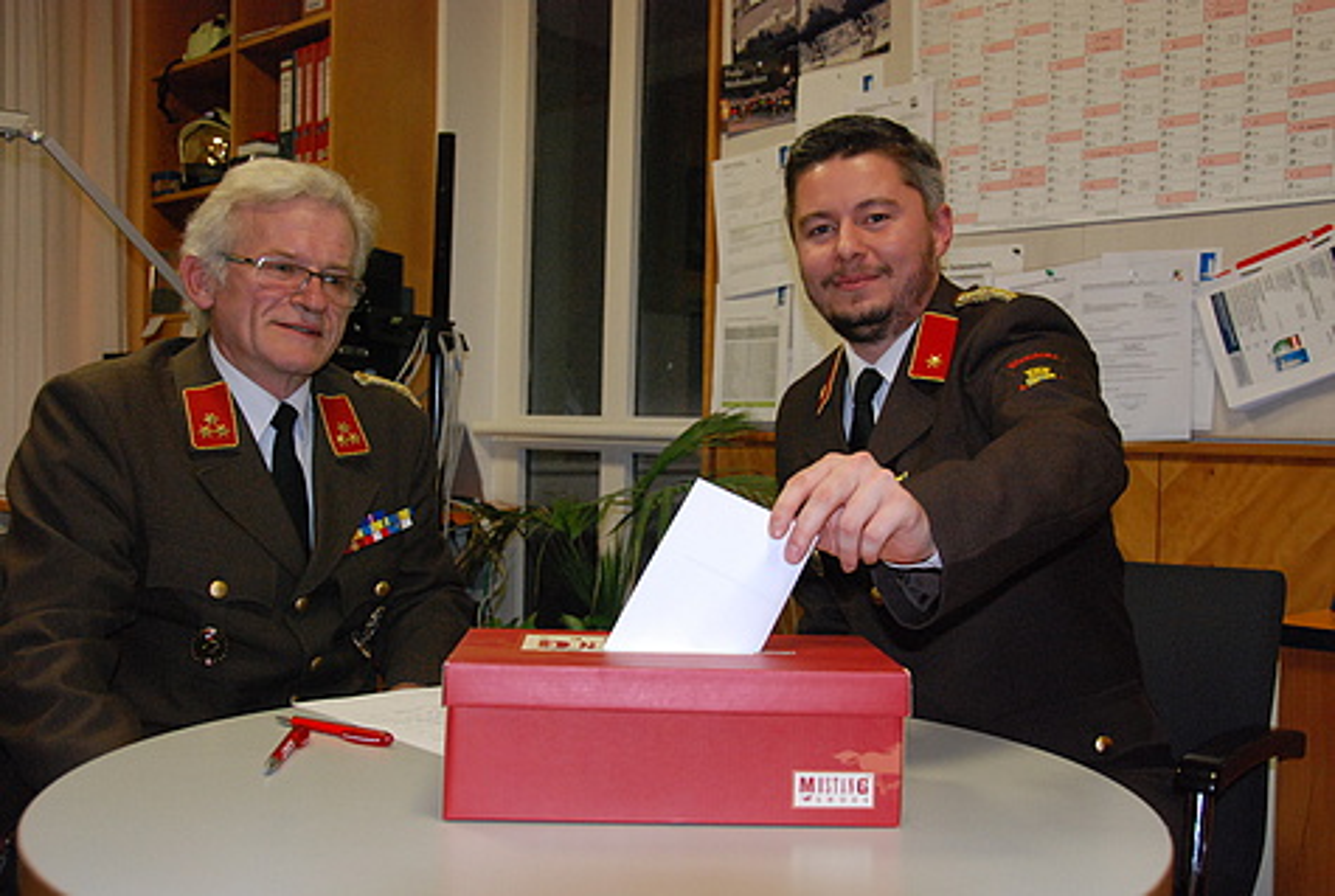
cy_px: 448
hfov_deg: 53.0
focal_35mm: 36
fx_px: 1338
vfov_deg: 37.0
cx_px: 668
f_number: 5.6
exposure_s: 1/60
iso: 1250
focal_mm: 24
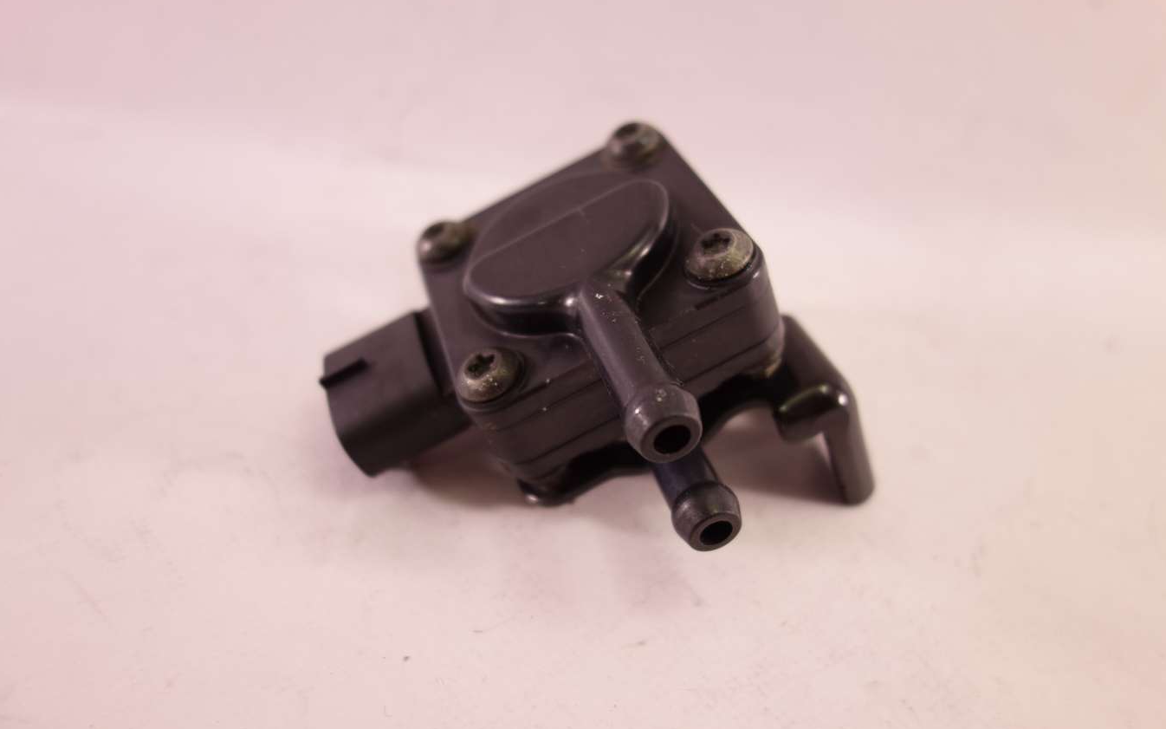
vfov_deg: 43.1
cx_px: 590
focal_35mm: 29
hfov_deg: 64.6
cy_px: 359
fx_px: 921
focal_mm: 10.4
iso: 200
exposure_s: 1/100
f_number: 2.2
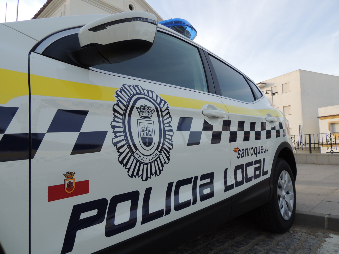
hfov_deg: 71.6
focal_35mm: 24
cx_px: 170
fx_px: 235
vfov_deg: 56.8
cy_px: 127
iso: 100
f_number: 3
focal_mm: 4.3
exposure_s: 1/500
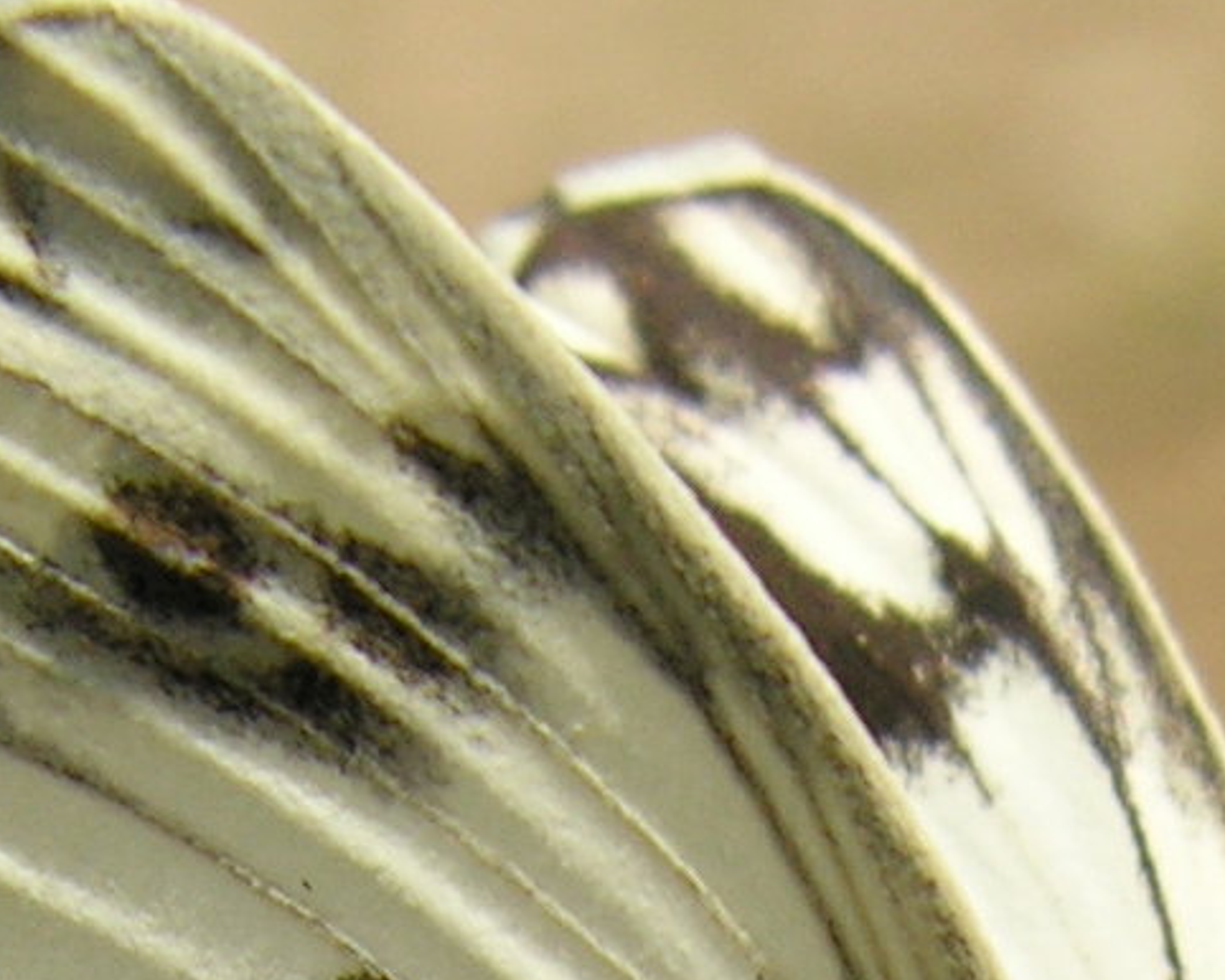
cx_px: 536
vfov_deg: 9.2
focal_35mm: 163
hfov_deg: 11.8
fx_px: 5912
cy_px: 1613
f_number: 4
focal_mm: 8.9
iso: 50
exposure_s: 1/333
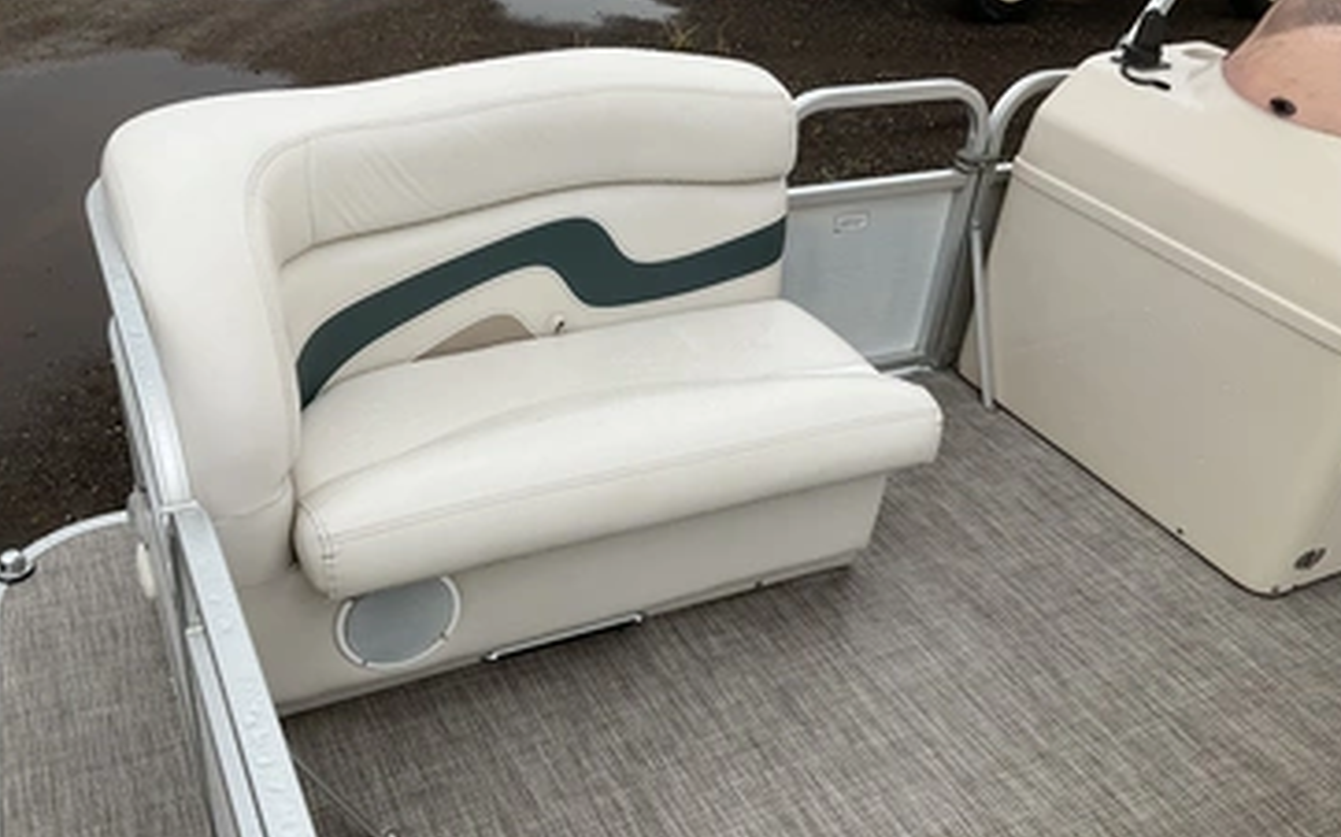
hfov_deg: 56.7
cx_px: 626
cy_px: 478
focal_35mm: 34
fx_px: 1242
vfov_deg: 37.2
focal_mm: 3
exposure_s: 1/1098
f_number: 1.8
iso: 25
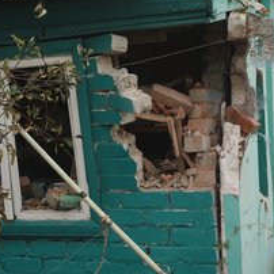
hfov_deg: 23.3
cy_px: 96
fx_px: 663
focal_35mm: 74
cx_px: 102
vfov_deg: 23.3
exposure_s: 1/800
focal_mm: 44
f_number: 3.5
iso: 400
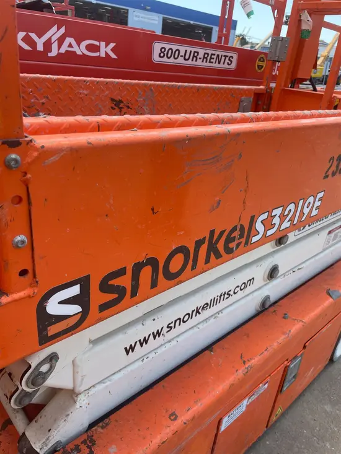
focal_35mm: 26
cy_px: 227
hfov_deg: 53.1
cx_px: 170
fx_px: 341
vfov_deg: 67.3
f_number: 1.6
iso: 32
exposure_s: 1/824
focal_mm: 4.2
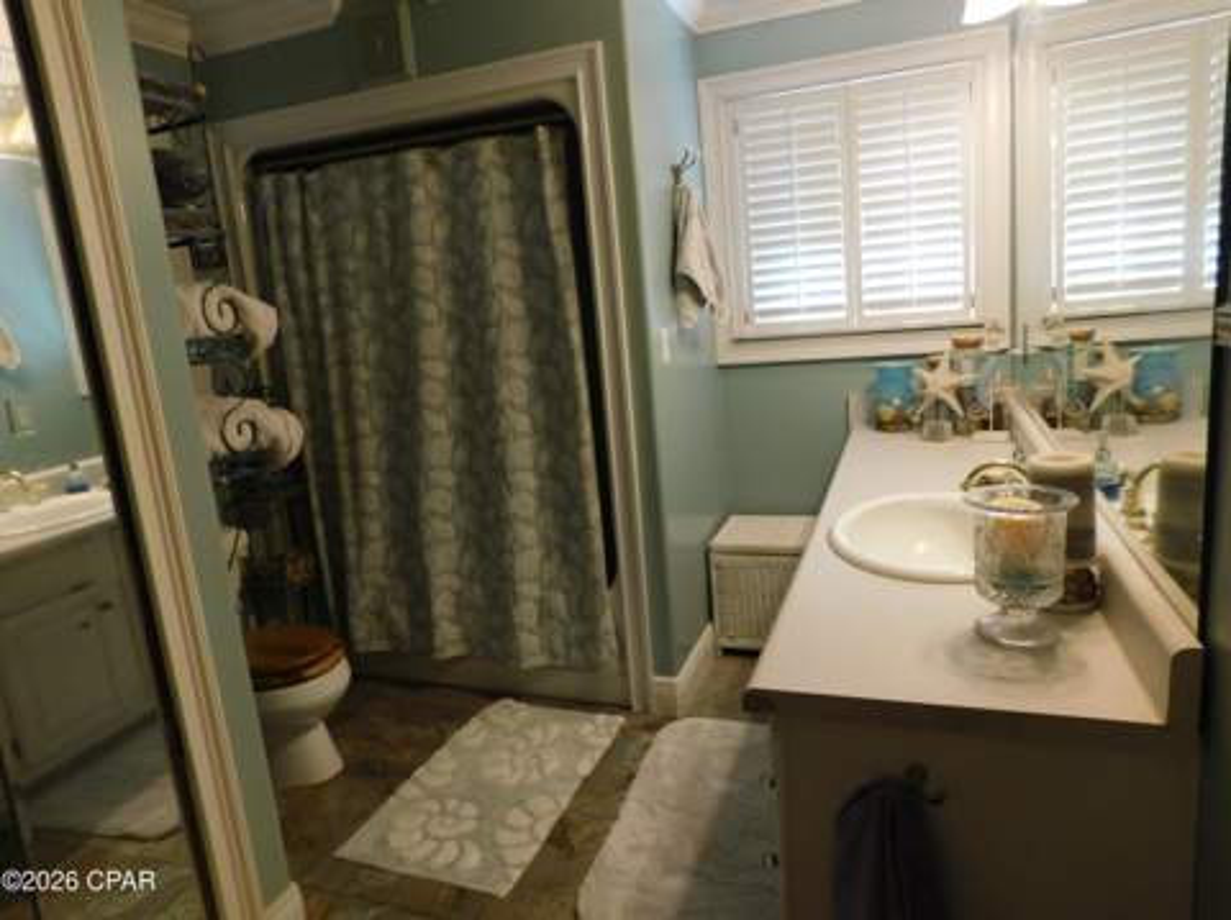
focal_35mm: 23
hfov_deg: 74.0
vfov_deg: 58.8
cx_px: 616
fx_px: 817
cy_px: 460
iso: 125
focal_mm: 4
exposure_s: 1/40
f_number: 3
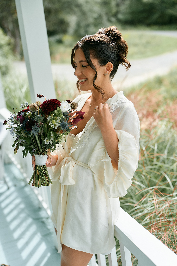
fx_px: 295
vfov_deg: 48.5
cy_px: 133
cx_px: 88
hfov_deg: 33.4
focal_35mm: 40
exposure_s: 1/2000
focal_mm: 40
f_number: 2
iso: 320
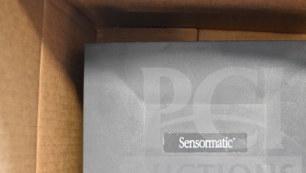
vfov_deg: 26.2
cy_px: 131
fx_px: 365
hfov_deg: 44.6
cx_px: 212
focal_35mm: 45
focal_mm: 18
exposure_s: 1/30
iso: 3600
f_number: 3.5
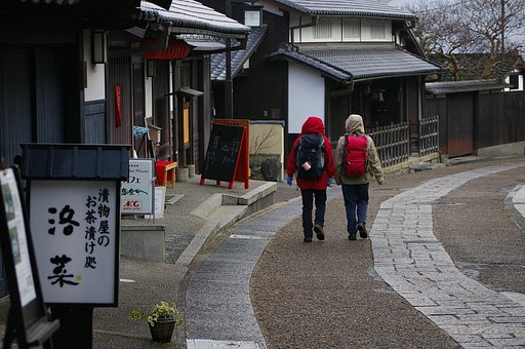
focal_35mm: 120
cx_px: 262
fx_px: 1748
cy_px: 174
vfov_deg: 11.4
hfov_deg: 17.1
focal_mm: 80
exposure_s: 1/400
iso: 400
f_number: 5.6
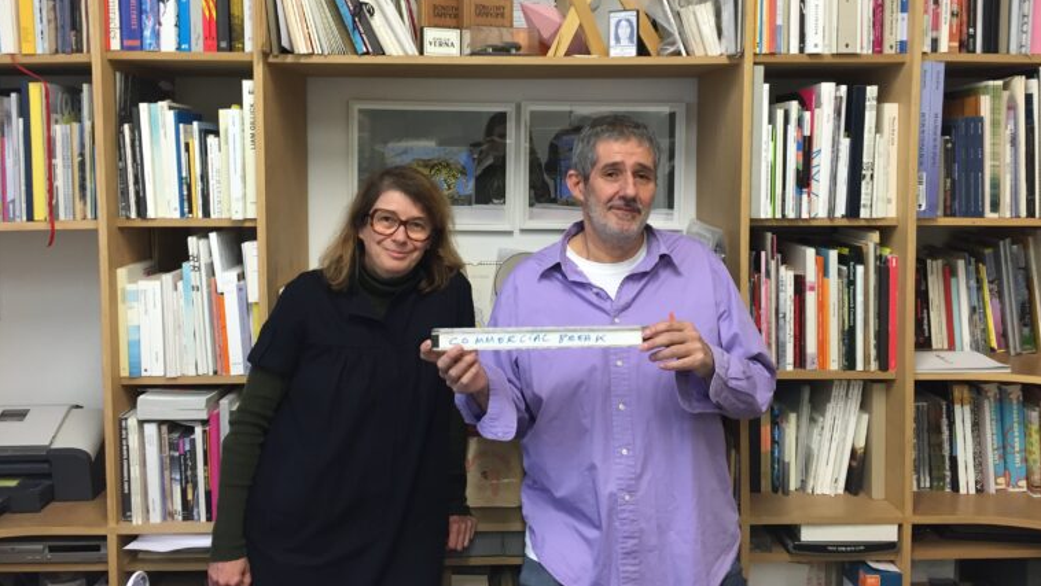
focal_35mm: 32
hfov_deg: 61.0
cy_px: 213
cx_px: 525
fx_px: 884
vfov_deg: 36.5
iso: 100
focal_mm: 4.15
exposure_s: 1/33
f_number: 2.2
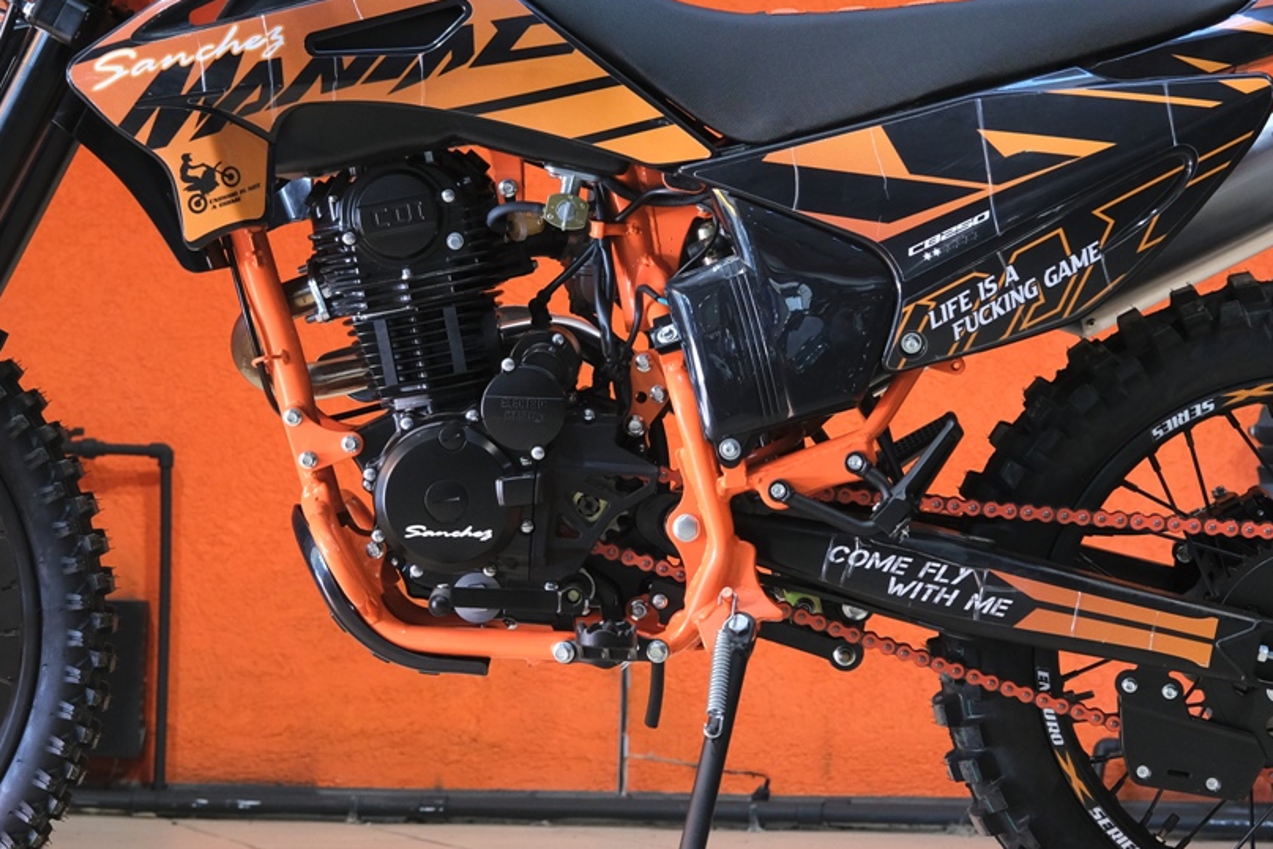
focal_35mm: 107
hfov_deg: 19.1
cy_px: 291
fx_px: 3783
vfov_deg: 12.8
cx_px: 541
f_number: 4
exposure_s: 1/100
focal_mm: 35.8
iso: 1250
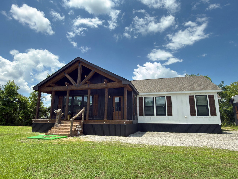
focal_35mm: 20
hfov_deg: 81.7
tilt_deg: +11.0
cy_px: 90
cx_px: 119
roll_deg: -0.7
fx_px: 138
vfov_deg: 66.0
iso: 25
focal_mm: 2.22
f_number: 2.2
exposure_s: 1/467
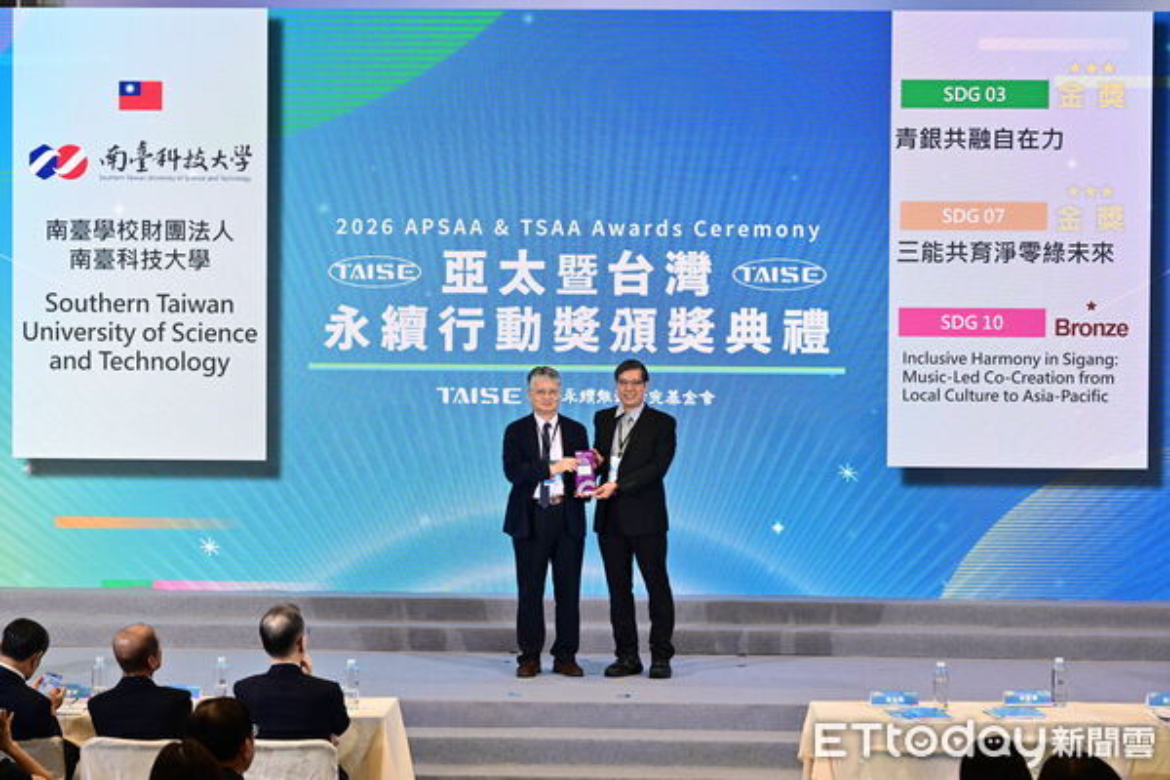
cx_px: 585
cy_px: 390
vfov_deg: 19.5
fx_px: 2275
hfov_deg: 28.8
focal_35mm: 70
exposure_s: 1/125
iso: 1600
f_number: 7.1
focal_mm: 70
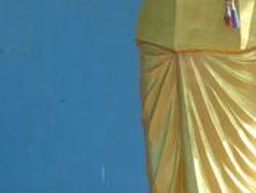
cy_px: 87
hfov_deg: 7.5
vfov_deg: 5.7
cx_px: 244
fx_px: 1940
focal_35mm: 262
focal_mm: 9.6
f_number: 4.1
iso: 80
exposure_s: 1/250
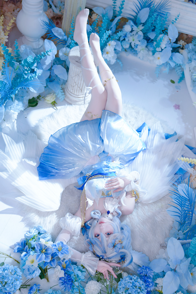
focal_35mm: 35
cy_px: 147
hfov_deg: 37.9
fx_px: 286
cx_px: 98
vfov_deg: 54.4
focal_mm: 35
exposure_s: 1/250
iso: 400
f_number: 2.8
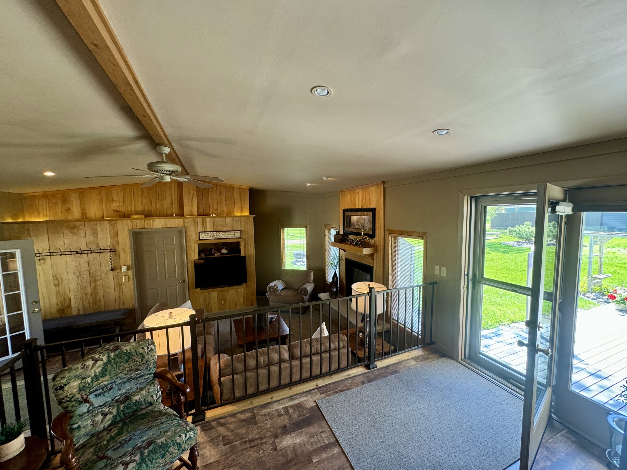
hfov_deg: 102.1
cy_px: 235
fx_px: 254
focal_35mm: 14
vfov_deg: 85.7
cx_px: 314
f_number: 2.2
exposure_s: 1/60
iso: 200
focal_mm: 2.22
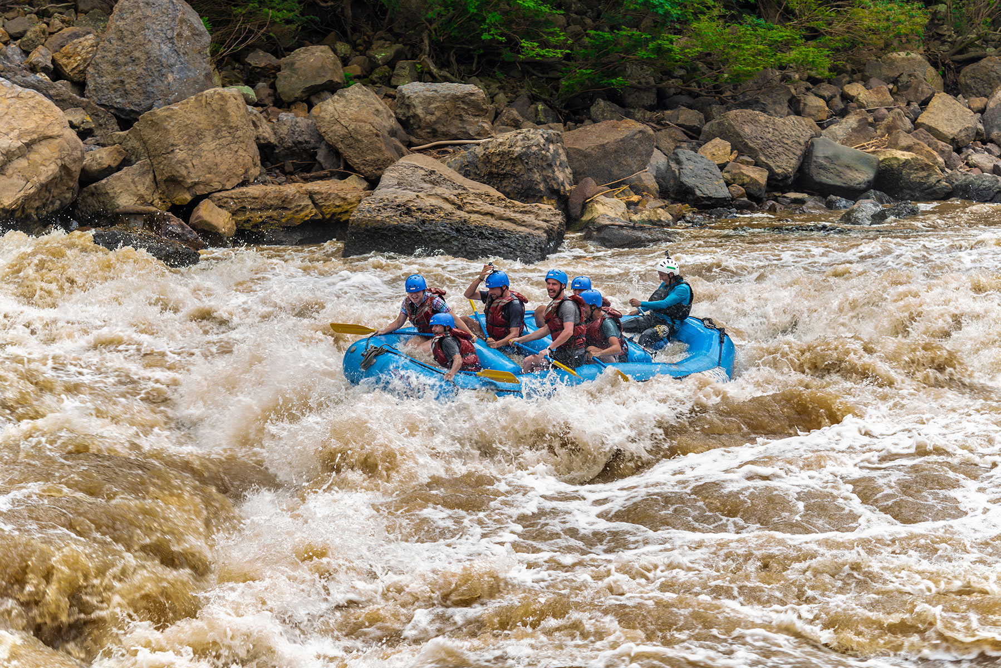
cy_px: 334
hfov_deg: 30.9
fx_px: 1808
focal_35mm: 65
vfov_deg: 20.9
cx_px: 500
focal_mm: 65
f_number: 4
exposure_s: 1/160
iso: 50
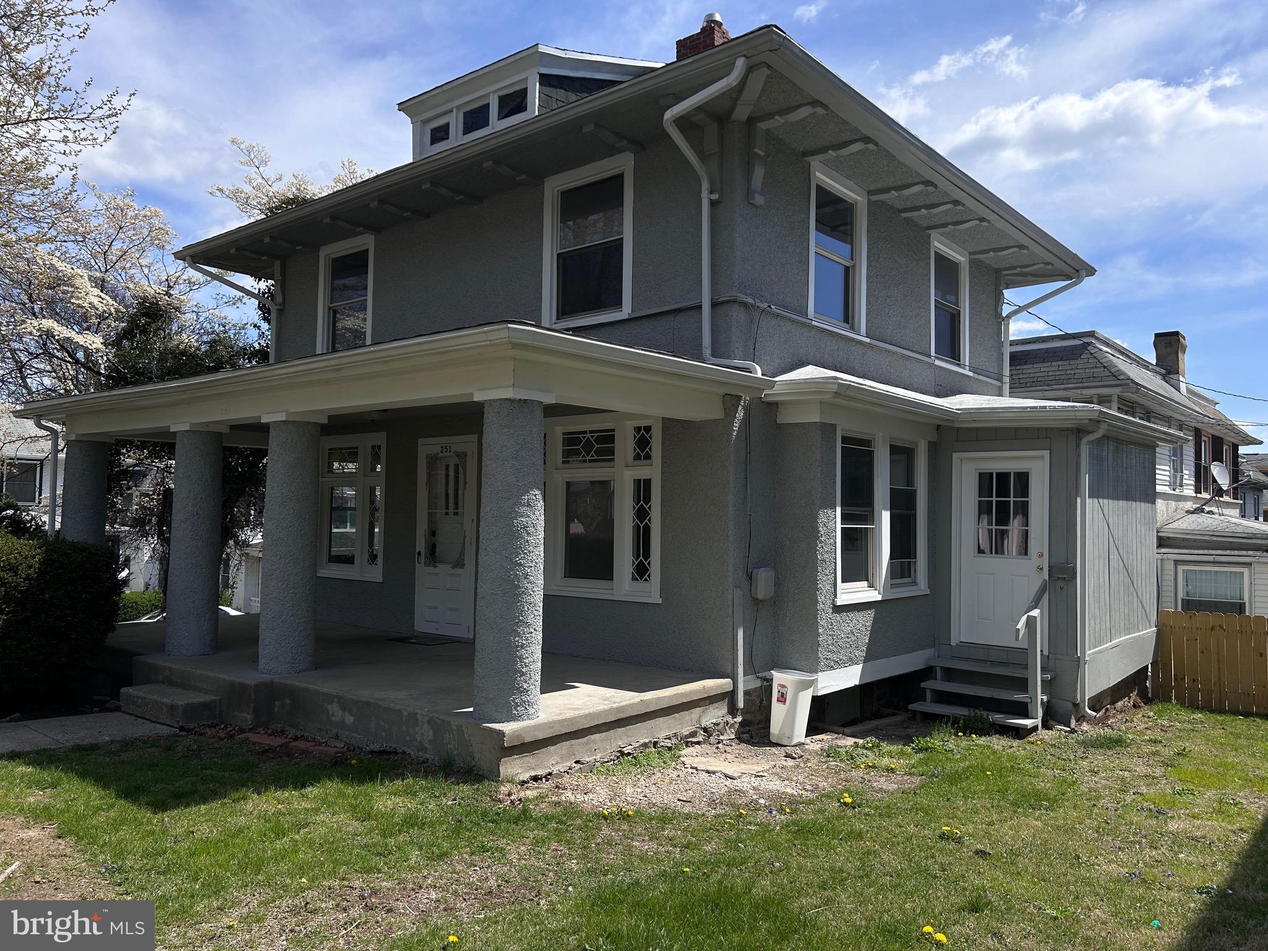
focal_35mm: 26
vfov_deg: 53.1
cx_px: 634
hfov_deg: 67.3
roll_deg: -1.3
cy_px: 476
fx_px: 952
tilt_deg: +2.2
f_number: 1.5
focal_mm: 5.7
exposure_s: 1/5882
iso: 50
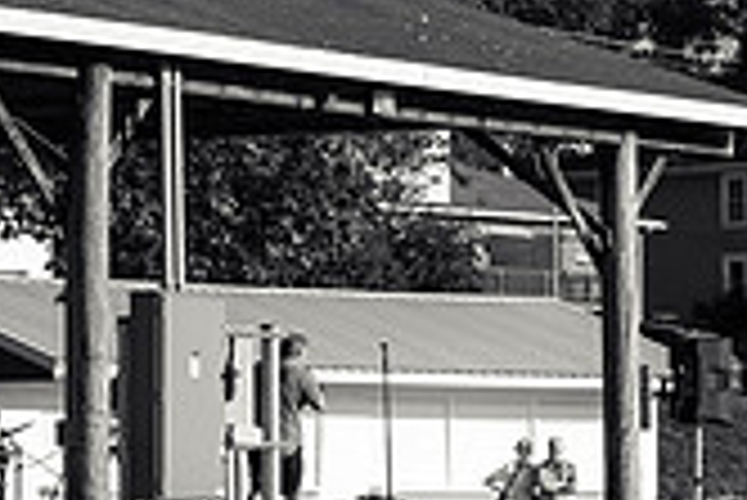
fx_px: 5109
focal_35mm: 246
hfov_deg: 8.2
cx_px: 1148
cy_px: 508
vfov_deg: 5.6
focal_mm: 54
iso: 64
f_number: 9
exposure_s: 1/160
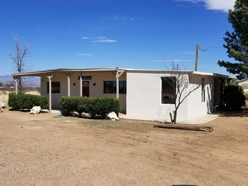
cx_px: 124
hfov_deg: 67.3
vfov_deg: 53.1
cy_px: 93
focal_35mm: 26
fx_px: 186
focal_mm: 4.25
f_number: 1.7
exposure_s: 1/4608
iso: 50
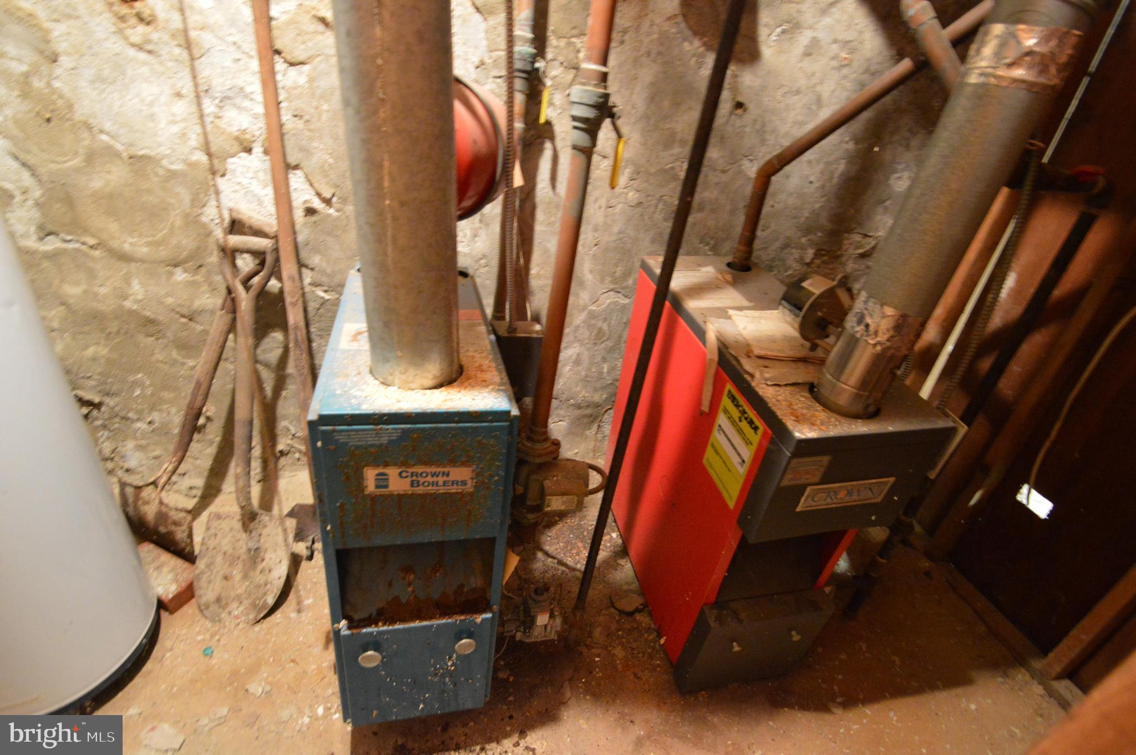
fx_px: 520
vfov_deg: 71.9
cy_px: 378
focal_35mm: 16
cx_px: 568
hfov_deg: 95.0
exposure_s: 1/5
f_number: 3.5
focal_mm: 11
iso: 3200
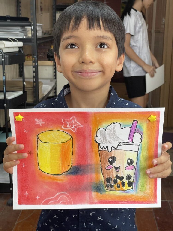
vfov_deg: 36.8
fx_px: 347
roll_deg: -0.7
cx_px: 86
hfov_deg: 28.0
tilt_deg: -14.1
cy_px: 116
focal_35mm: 52
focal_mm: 6
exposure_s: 1/100
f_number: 2
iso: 64
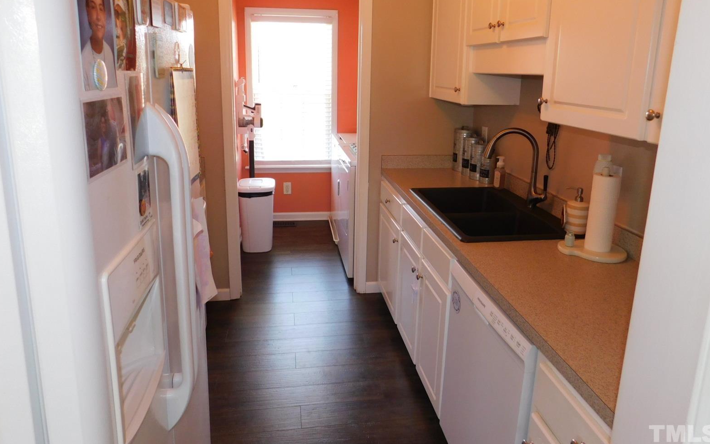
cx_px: 360
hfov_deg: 72.5
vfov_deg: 48.9
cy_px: 174
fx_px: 484
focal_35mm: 25
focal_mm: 4
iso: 200
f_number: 3
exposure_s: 1/30
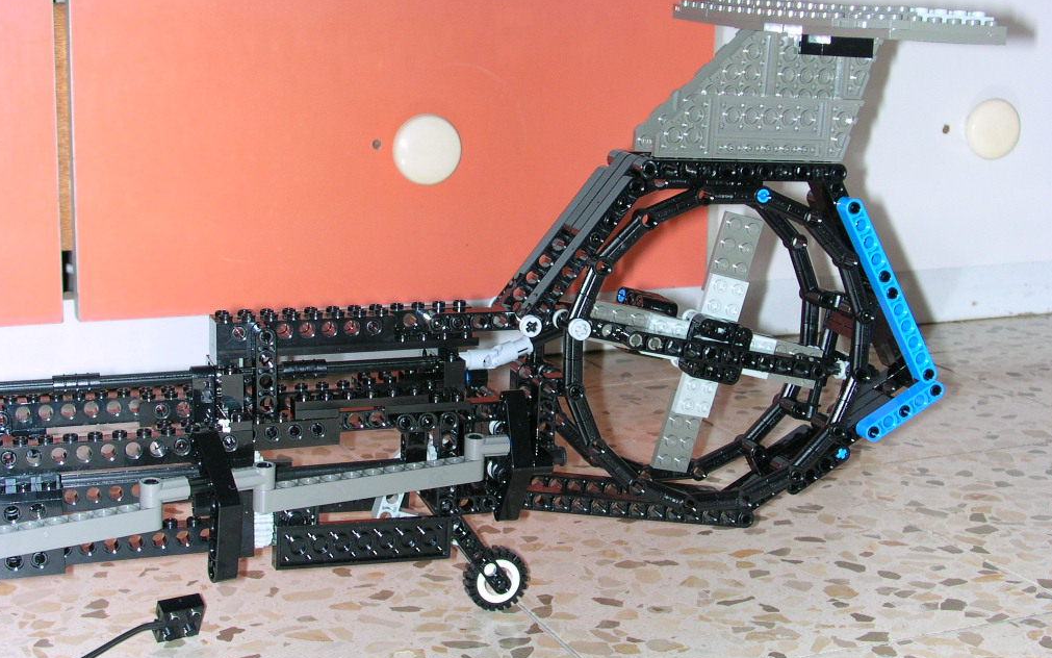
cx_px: 527
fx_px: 1663
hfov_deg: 35.1
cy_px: 329
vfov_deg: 22.4
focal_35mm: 58
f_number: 3.2
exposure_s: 1/60
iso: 100
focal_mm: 8.2
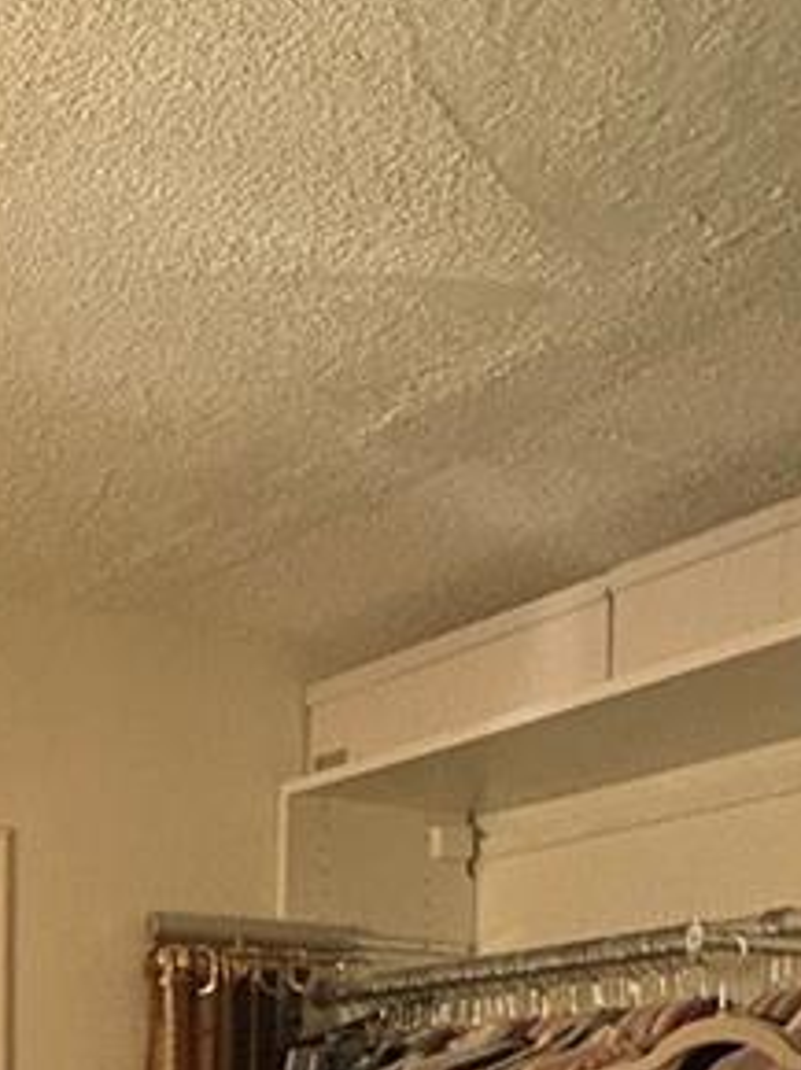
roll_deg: +0.3
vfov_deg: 28.7
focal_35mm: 58
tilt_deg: -3.4
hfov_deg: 22.7
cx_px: -218
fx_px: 1792
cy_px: 1295
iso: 640
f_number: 2.2
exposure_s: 1/60
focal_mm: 2.22
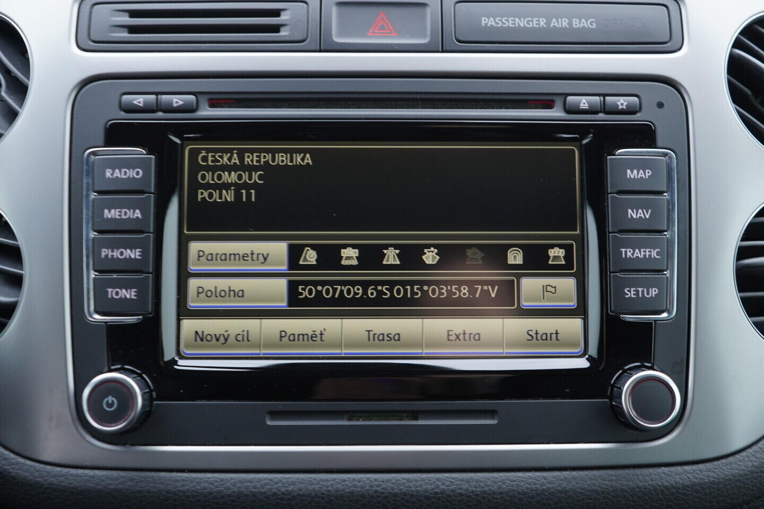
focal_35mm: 36
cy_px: 254
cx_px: 382
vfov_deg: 36.9
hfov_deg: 53.1
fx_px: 764
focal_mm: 24
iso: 250
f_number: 2.8
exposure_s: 1/40
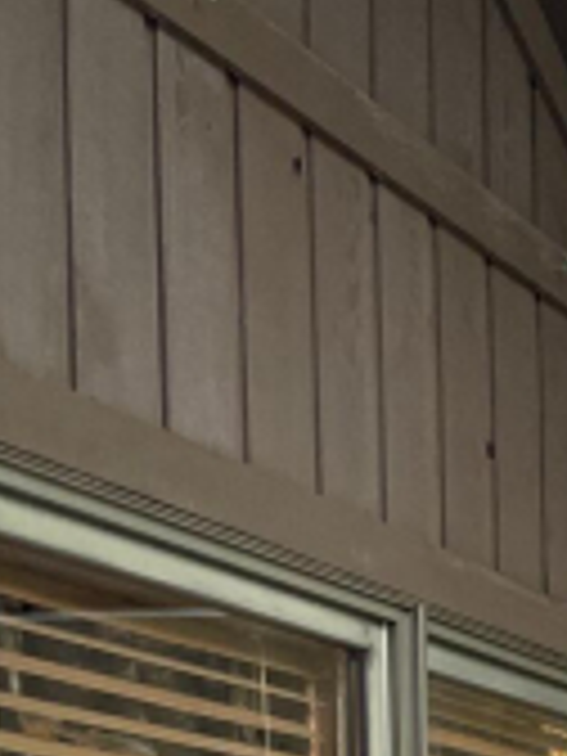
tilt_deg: -4.3
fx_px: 2249
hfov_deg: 12.7
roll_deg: -2.2
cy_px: 1280
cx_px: 1112
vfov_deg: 16.5
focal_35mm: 103
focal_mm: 4.2
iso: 125
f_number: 1.6
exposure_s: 1/109
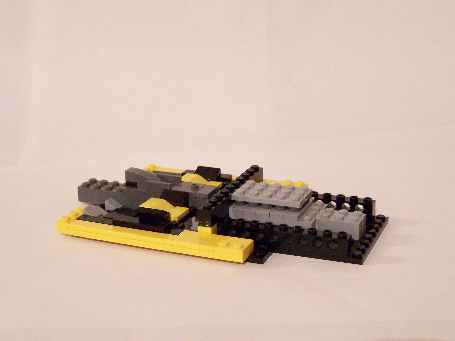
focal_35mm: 64
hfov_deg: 30.3
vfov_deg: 22.9
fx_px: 841
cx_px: 234
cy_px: 163
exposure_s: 1/8
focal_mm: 9.8
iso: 400
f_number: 3.1
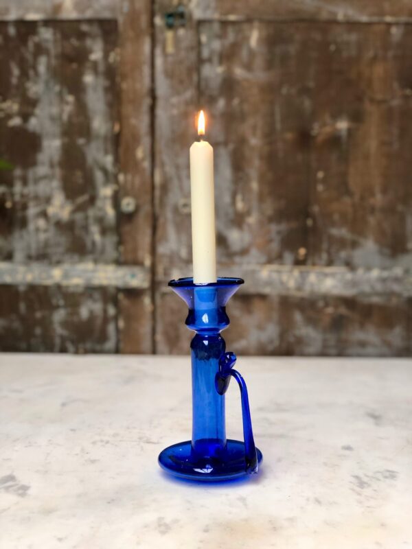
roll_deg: -0.3
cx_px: 206
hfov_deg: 25.7
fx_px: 905
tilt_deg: -5.8
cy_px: 274
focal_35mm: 57
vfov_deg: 33.8
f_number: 2.8
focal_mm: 6.6
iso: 64
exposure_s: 1/33
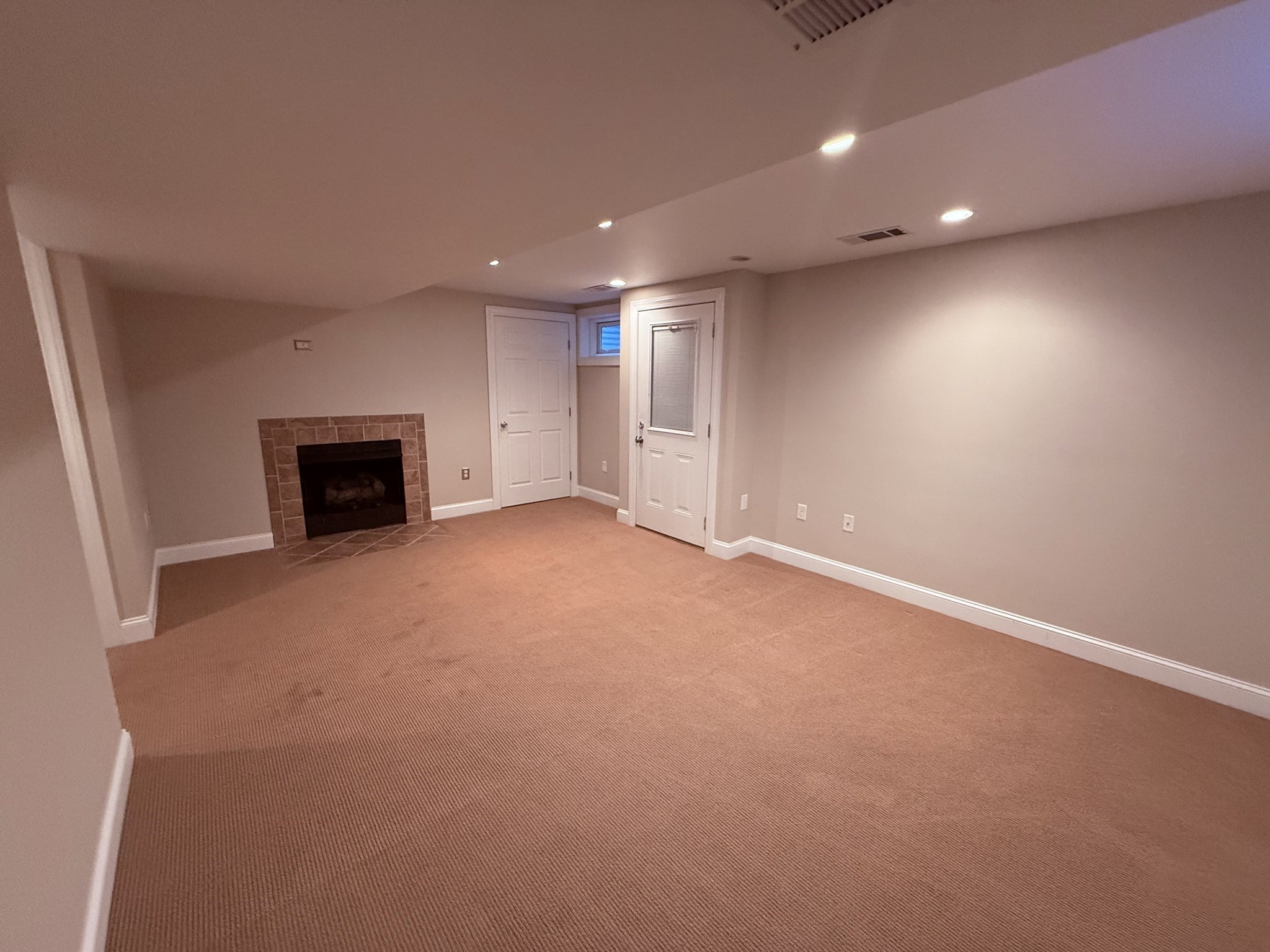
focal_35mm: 14
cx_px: 635
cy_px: 476
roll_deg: -0.8
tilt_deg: -10.4
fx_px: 514
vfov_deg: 85.7
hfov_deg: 102.1
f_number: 2.2
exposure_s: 1/60
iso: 500
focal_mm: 2.22
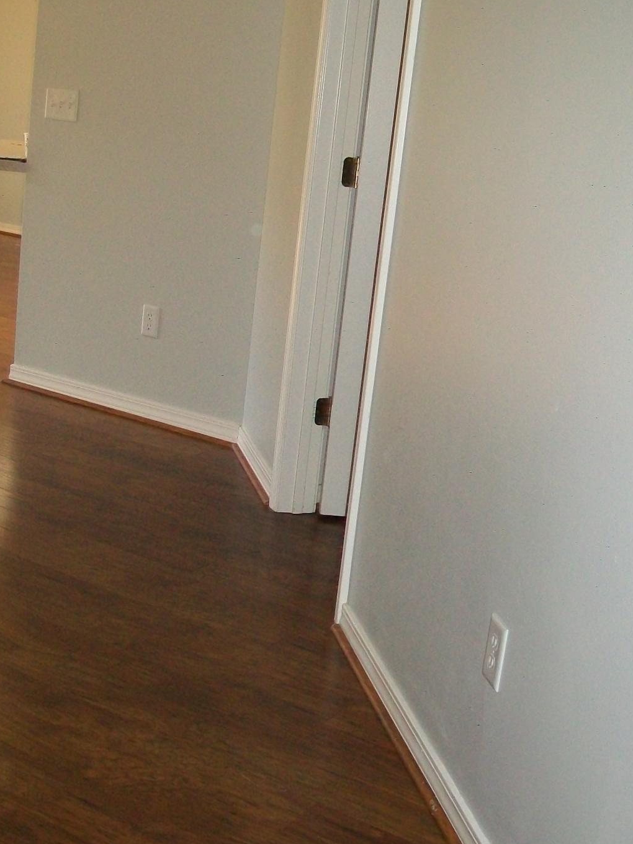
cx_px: 331
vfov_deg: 38.2
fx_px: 1219
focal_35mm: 50
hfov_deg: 29.1
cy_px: 428
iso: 200
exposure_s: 1/125
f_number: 2.7
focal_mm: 6.1
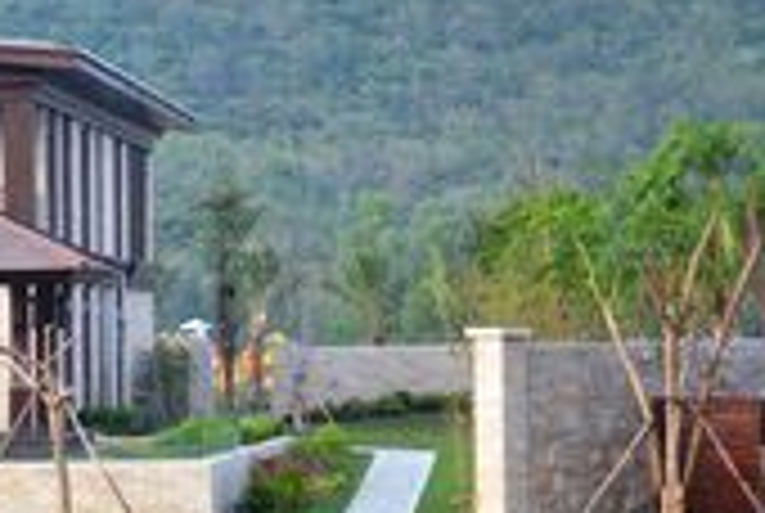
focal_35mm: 176
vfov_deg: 7.8
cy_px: 493
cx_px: -266
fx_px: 3746
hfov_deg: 11.3
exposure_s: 1/125
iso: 220
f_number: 5.6
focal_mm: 40
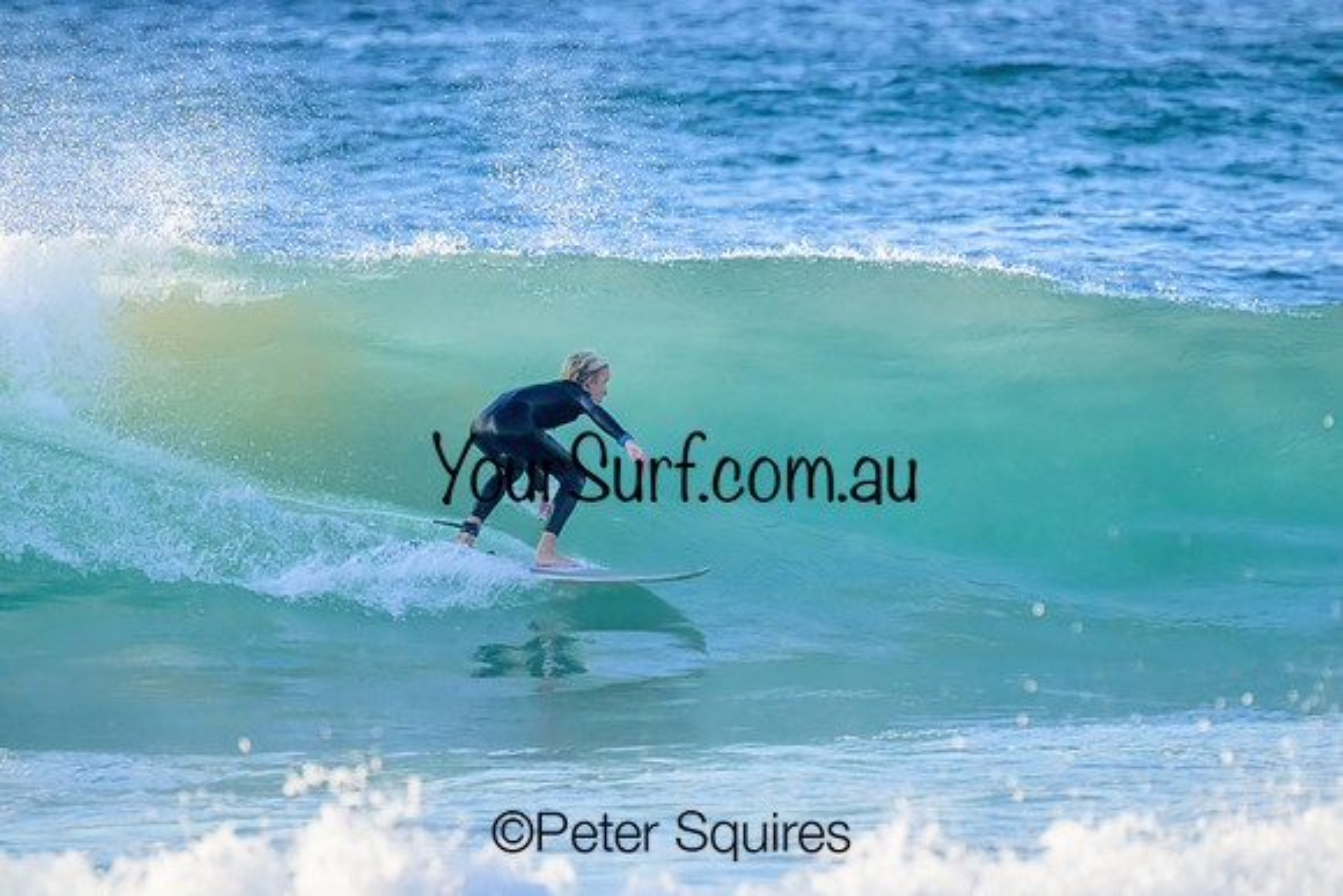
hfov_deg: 2.6
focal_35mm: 800
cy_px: 448
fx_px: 29850
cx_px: 672
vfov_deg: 1.7
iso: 6400
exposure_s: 1/2000
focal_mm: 800
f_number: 11
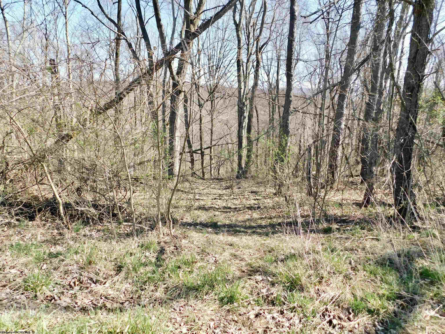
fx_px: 321
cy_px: 167
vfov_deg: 54.9
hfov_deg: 69.4
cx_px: 222
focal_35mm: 25
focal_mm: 4.5
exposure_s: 1/500
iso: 125
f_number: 3.1
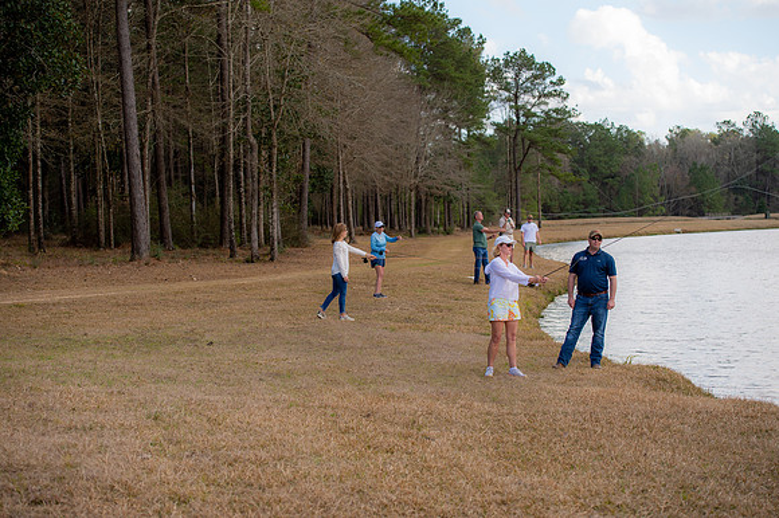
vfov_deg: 19.4
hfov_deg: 28.9
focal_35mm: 70
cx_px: 390
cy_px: 259
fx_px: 1514
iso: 100
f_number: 4
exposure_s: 1/250
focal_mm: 70
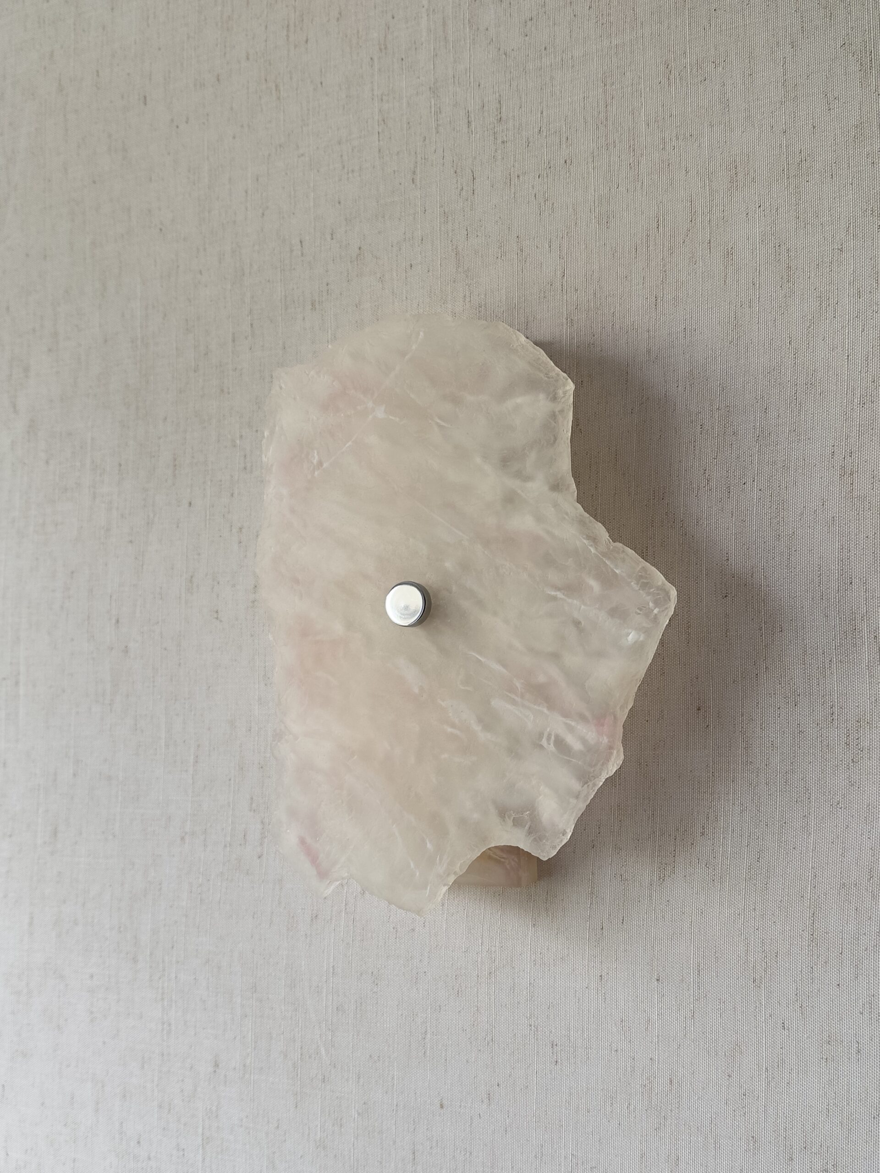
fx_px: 813
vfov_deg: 71.6
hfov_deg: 56.8
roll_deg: -0.1
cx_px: 440
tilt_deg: +2.8
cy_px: 586
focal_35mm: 24
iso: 80
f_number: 1.78
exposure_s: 1/221
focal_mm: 6.86
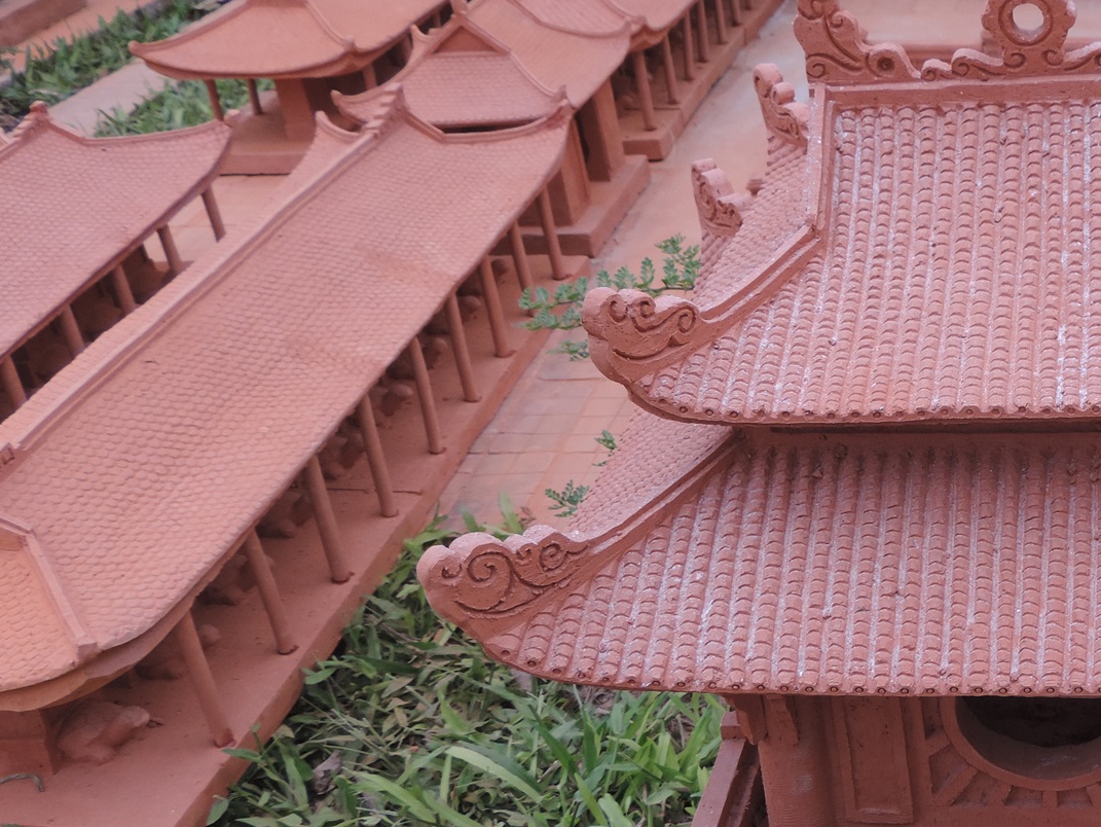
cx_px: 993
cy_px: 487
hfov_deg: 32.6
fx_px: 1782
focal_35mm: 56
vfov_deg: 26.1
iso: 80
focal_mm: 5.3
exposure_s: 1/80
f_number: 3.1
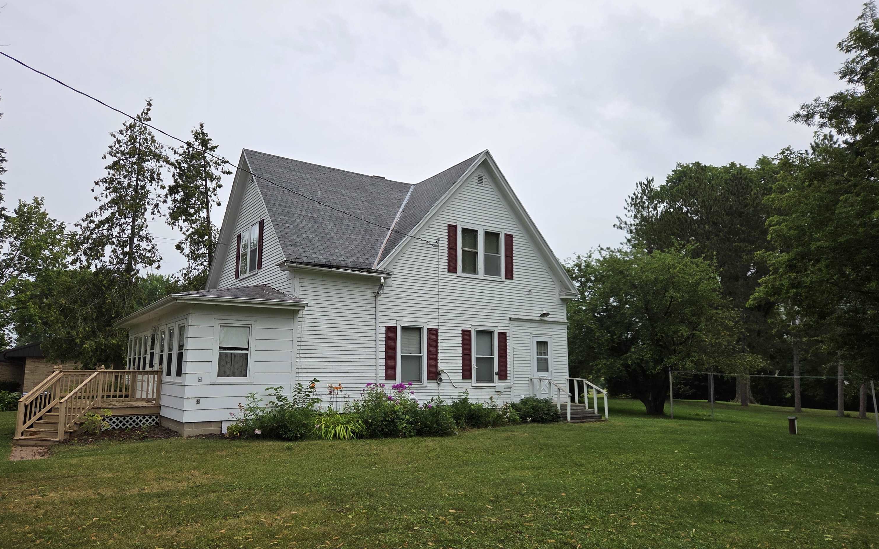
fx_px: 599
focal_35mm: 25
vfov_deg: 49.3
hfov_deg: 72.5
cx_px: 430
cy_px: 281
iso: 80
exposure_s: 1/1044
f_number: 1.8
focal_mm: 5.4
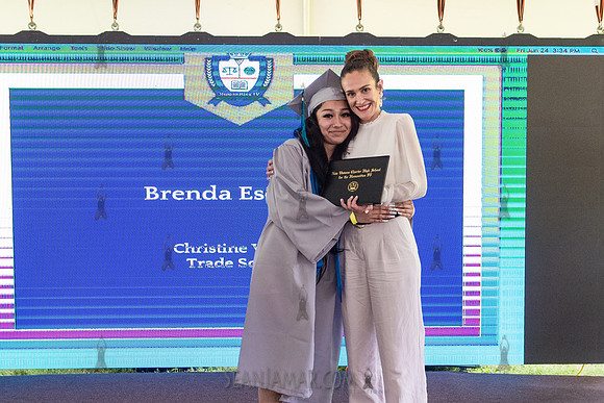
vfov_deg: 22.6
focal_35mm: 60
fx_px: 1009
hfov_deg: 33.3
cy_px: 200
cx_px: 346
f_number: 4
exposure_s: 1/800
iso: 2500
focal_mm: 34
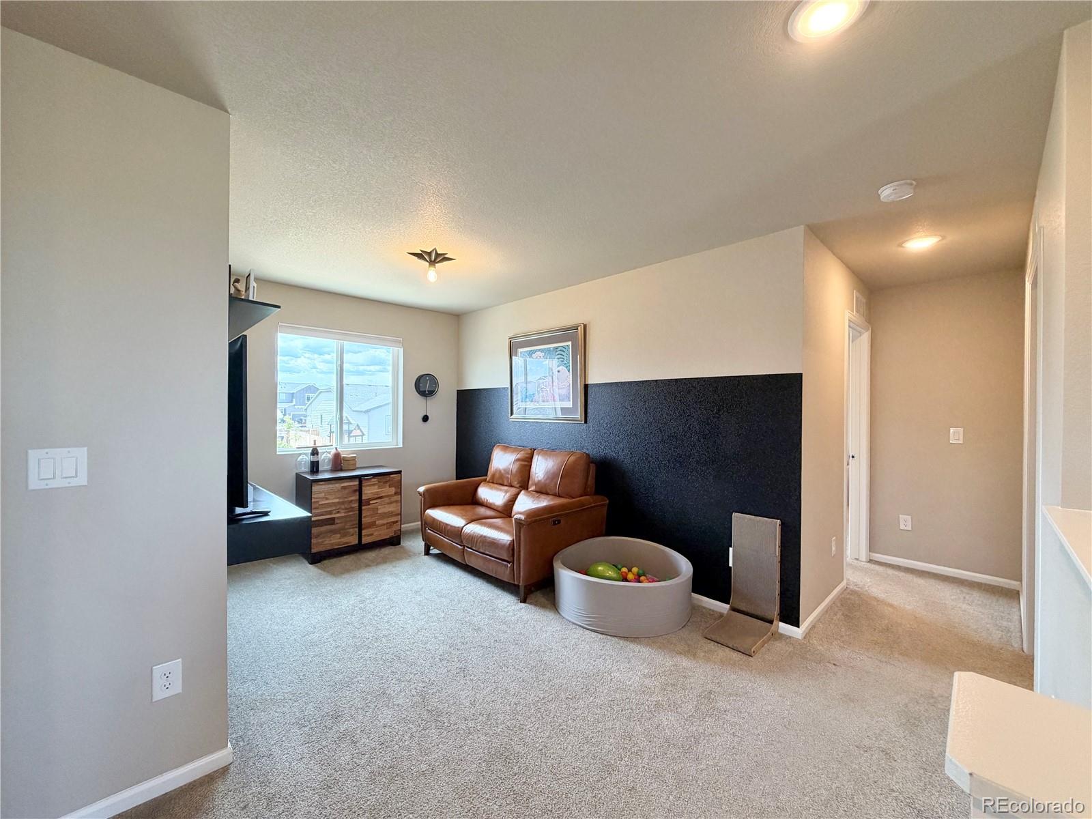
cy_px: 410
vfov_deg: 85.7
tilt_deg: -0.2
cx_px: 546
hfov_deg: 102.1
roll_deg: +0.2
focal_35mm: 14
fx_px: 442
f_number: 2.2
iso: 250
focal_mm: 2.22
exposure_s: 1/120
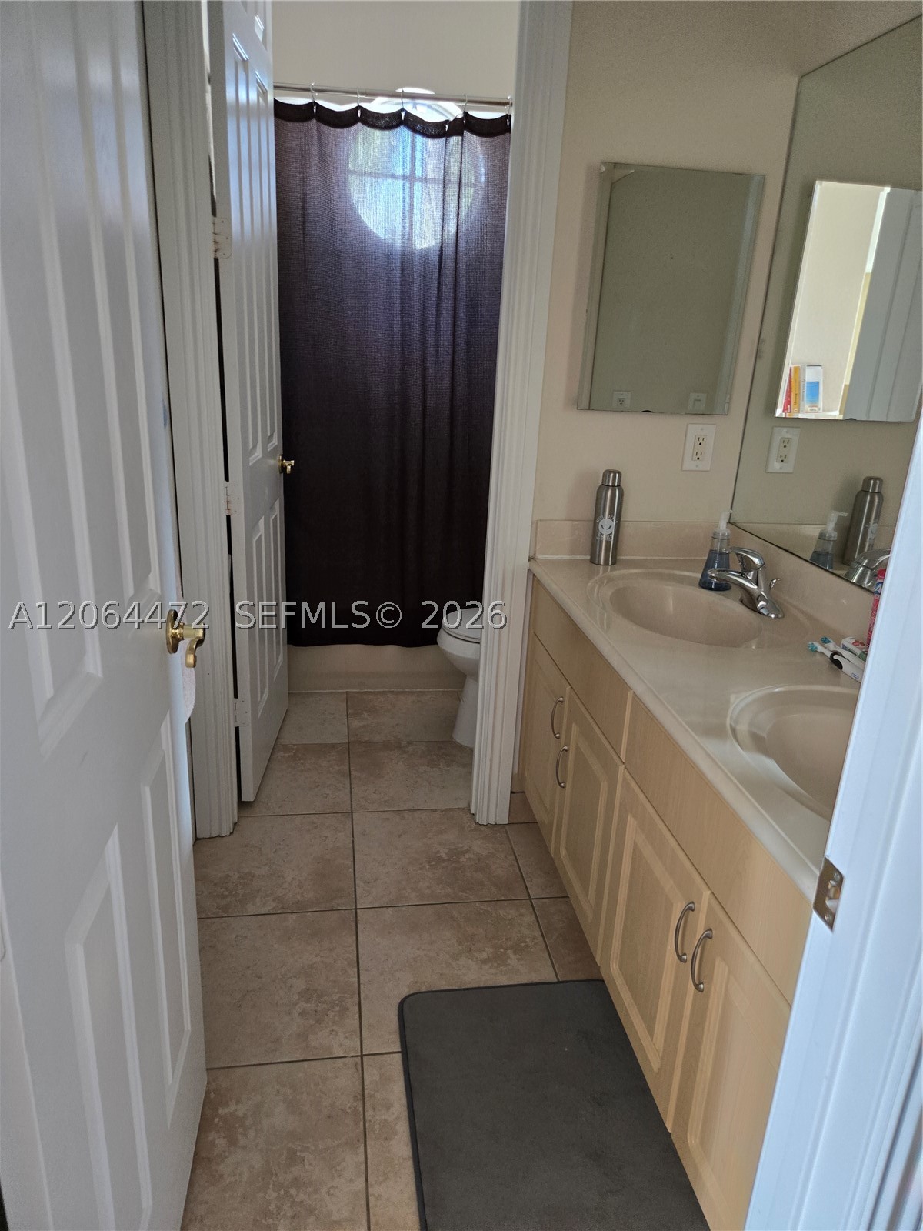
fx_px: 818
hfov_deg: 58.9
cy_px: 616
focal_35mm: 23
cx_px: 462
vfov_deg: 73.9
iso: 400
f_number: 1.8
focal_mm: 5.4
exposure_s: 1/120
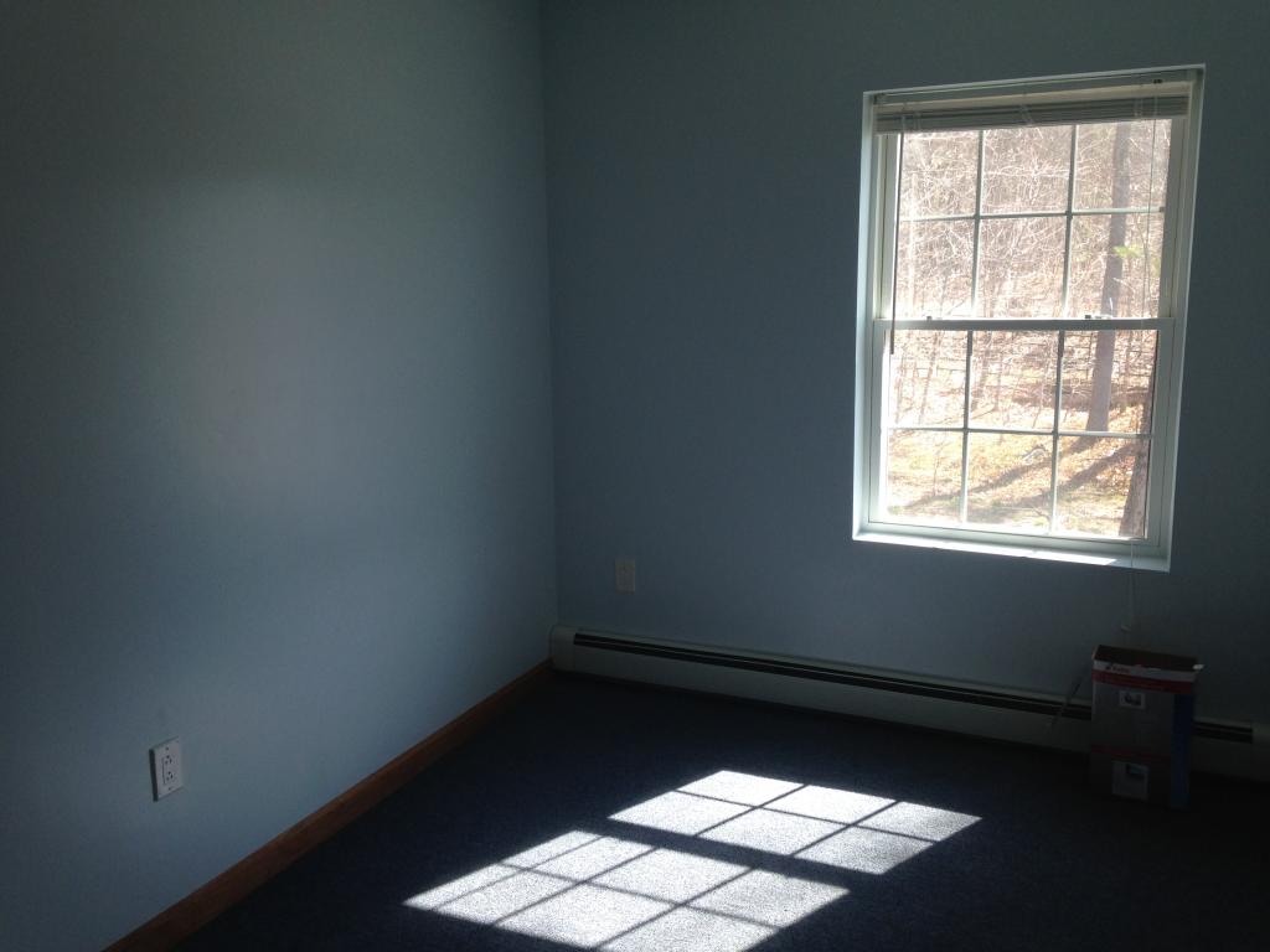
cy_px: 476
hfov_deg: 55.4
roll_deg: +1.2
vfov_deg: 42.9
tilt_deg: -9.9
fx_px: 1211
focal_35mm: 33
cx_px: 635
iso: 64
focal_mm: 4.12
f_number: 2.4
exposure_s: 1/120
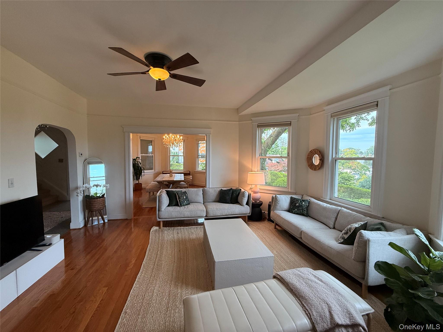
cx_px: 222
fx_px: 179
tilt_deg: -2.5
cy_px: 166
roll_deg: -0.2
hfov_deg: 102.1
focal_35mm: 14
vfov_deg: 85.7
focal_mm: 2.22
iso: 200
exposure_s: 1/120
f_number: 2.2
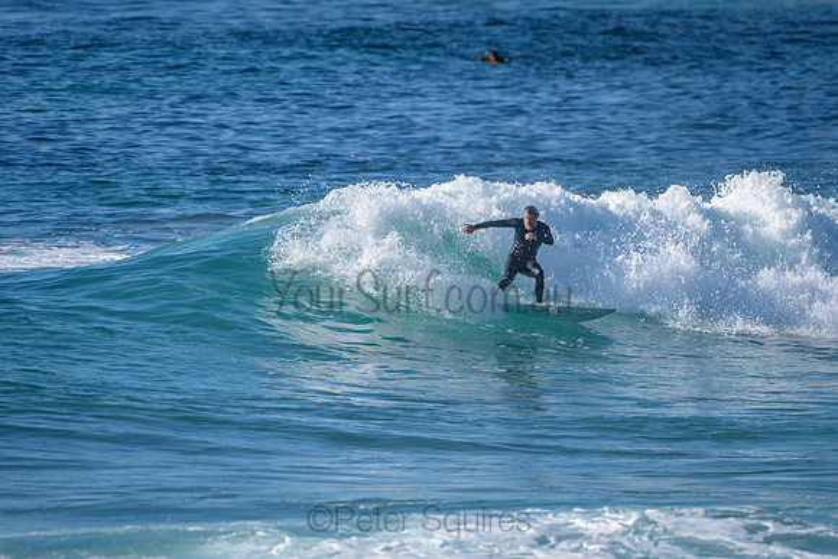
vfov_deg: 2.2
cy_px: 255
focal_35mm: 613
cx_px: 514
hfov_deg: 3.4
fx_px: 14268
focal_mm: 500
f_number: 5.6
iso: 180
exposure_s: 1/2000
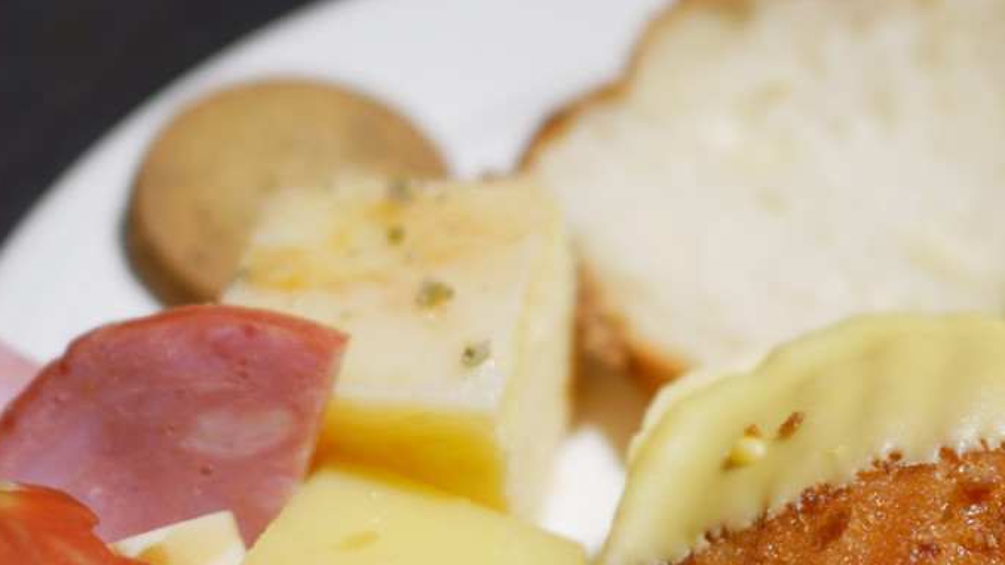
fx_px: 1546
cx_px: 708
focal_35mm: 58
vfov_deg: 20.2
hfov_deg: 35.5
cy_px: 547
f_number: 1.7
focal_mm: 15
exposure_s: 1/60
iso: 250
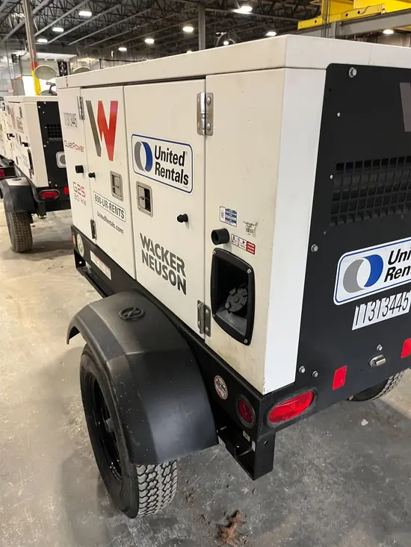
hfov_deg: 53.1
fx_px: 411
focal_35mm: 26
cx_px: 206
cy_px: 274
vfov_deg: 67.3
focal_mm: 5.1
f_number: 1.6
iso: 200
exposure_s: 1/60
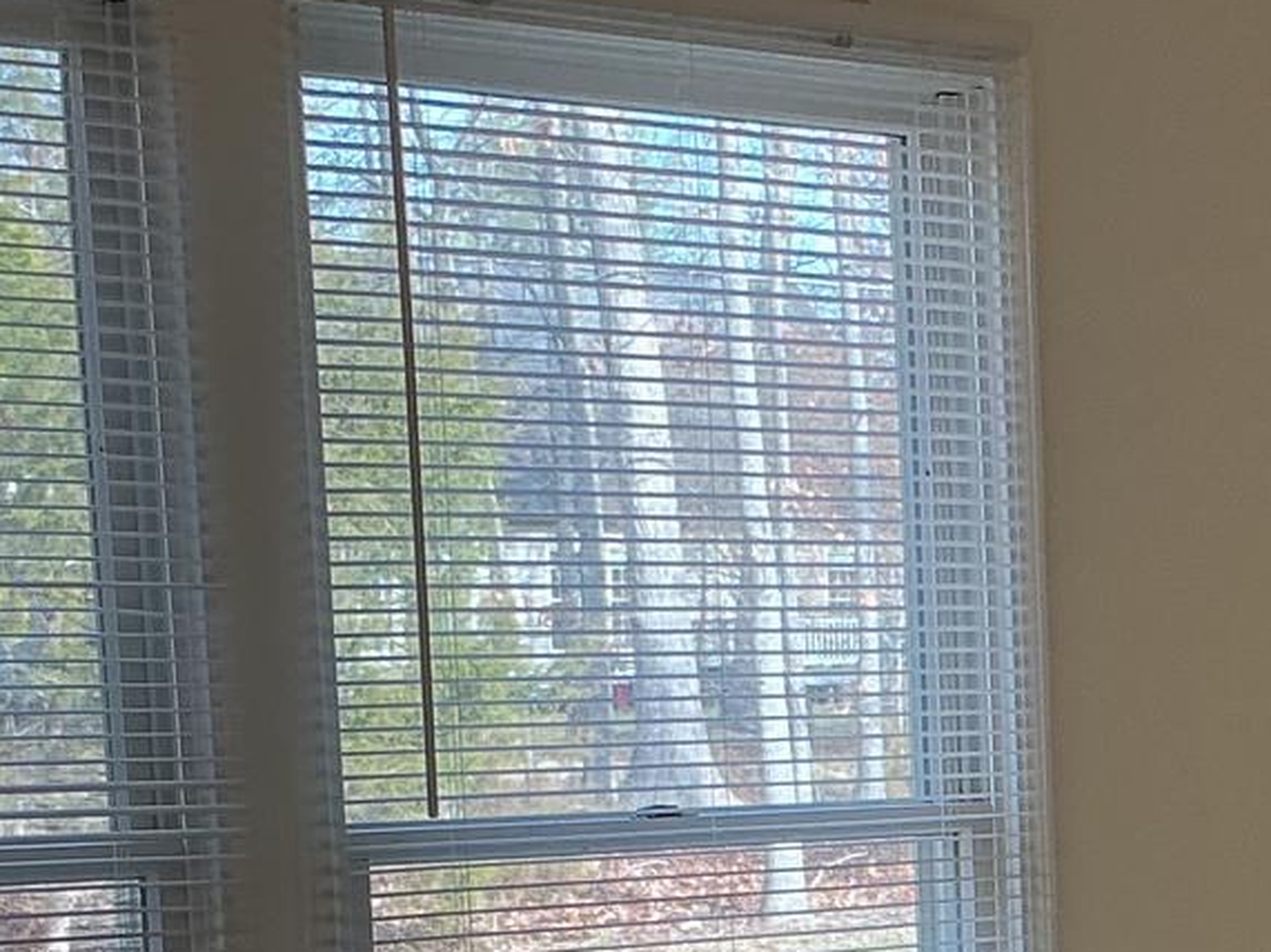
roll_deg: +2.4
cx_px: 1135
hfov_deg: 18.6
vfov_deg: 13.8
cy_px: 1143
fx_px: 3818
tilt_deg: -6.8
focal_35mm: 104
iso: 40
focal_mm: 3
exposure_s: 1/120
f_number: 1.8
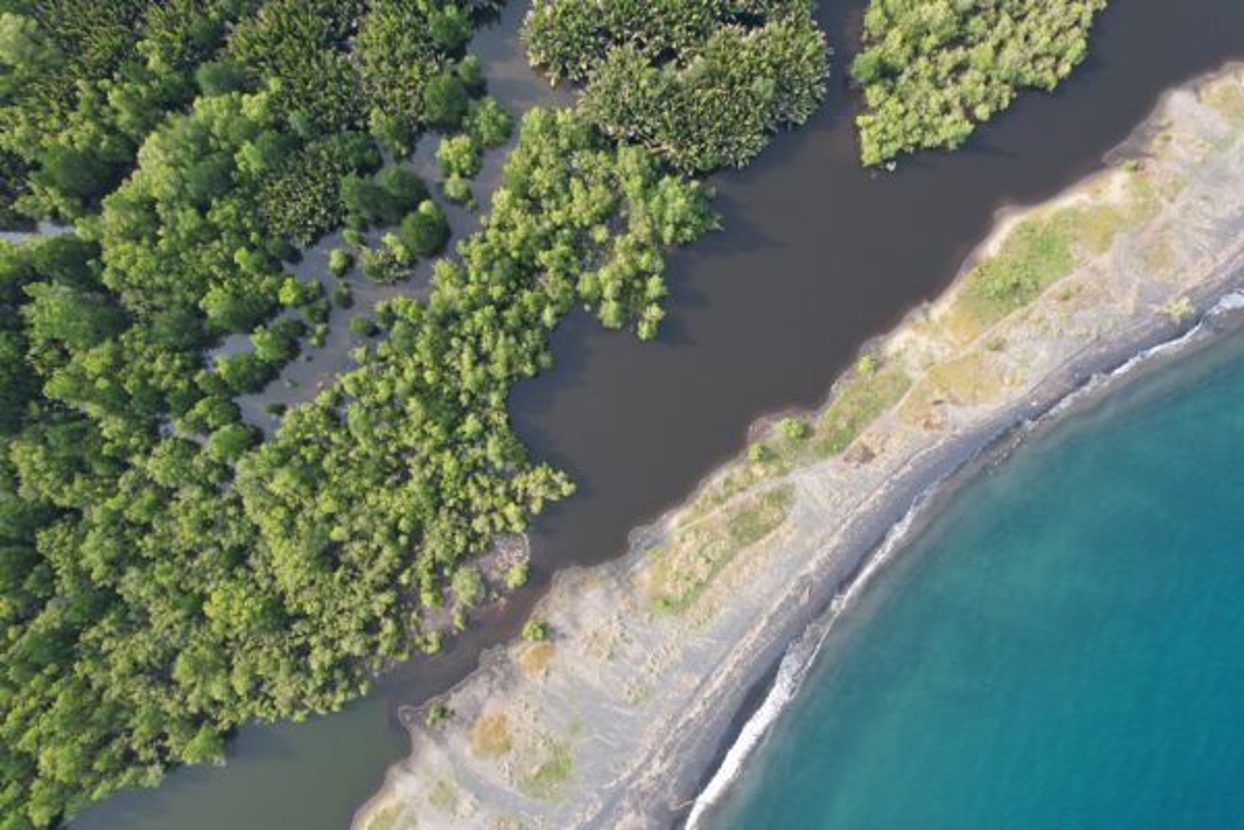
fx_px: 760
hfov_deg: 78.6
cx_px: 622
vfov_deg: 57.2
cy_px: 415
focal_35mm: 22
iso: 100
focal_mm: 8.38
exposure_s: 1/350
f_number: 2.8
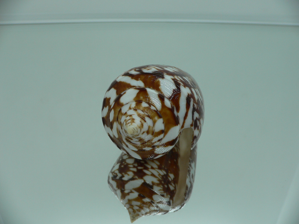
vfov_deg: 40.7
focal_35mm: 35
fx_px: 302
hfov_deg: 52.6
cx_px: 150
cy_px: 112
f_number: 2.8
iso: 80
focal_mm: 4.6
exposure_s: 1/60
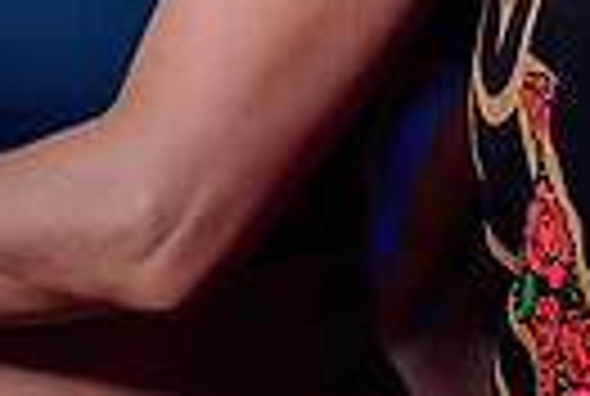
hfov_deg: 9.3
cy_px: -461
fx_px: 3630
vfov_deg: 6.1
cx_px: 81
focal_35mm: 221
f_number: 3.2
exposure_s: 1/80
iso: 800
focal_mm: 50
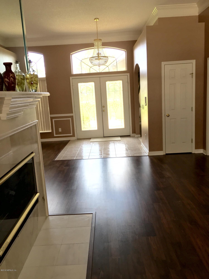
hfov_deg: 48.2
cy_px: 140
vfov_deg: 61.7
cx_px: 104
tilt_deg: -9.3
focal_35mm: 29
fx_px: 233
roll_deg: +2.5
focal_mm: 4.15
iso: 40
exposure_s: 1/120
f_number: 2.2
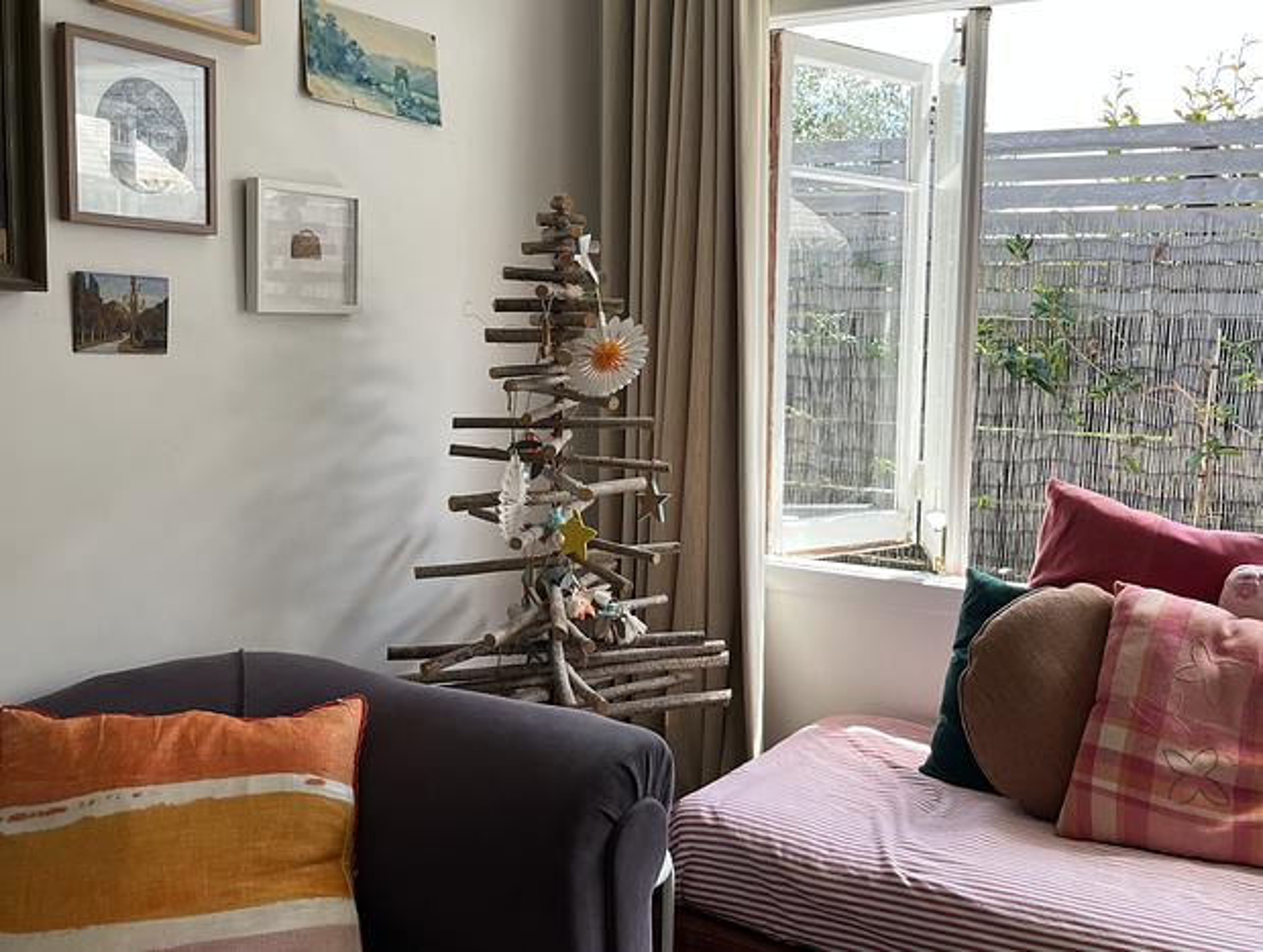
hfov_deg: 67.2
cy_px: 476
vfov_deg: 53.2
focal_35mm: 26
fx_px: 950
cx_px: 632
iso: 50
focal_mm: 5.1
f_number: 1.6
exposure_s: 1/336
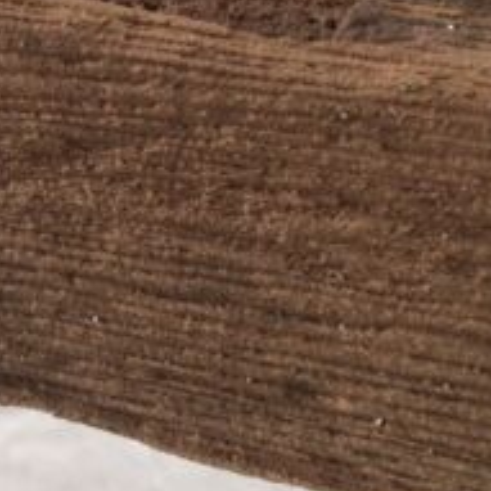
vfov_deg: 19.5
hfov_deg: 19.3
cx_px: -62
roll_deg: -2.3
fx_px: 1380
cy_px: -15
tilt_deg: -33.9
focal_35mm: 86
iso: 50
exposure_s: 1/50
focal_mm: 4.15
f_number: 2.2
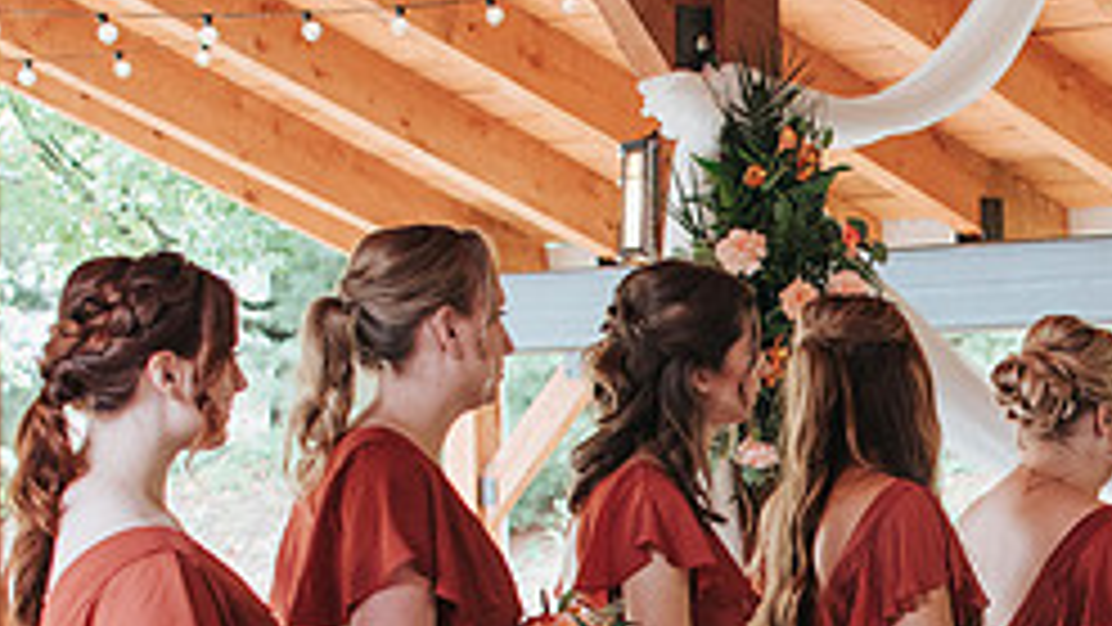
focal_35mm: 129
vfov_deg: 9.3
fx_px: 3804
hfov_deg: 16.3
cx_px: 1067
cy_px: 718
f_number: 3.5
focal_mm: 35
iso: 800
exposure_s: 1/250
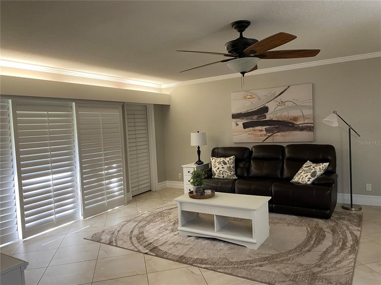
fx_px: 286
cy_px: 142
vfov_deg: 53.1
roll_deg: +2.4
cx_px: 190
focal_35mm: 26
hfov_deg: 67.3
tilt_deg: -2.7
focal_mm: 4.25
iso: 160
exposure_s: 1/60
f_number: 1.8
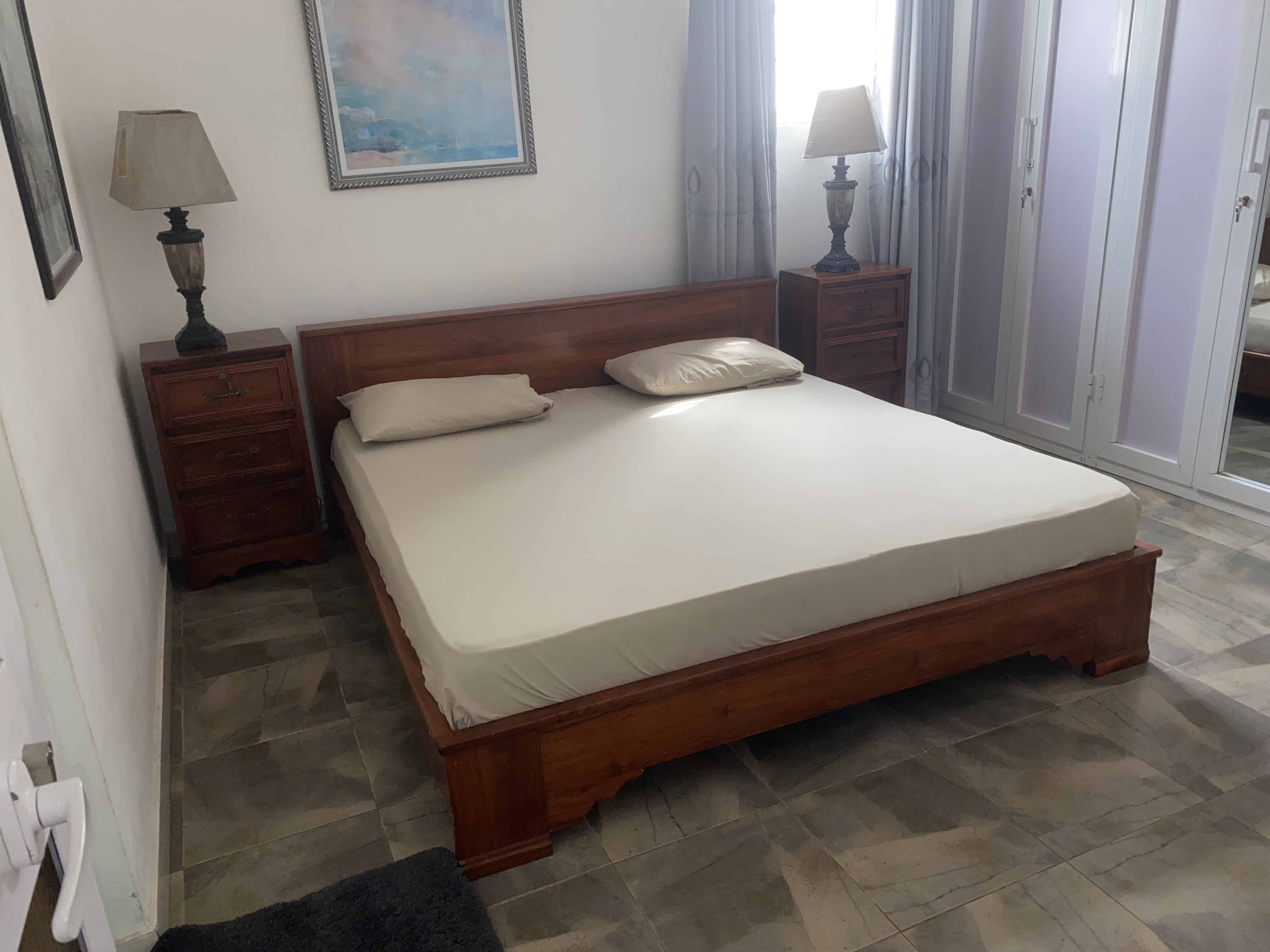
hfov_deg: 67.3
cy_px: 476
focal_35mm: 26
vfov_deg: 53.1
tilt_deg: -18.2
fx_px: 954
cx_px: 635
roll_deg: +2.3
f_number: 1.8
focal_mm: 4.25
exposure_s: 1/17
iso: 32
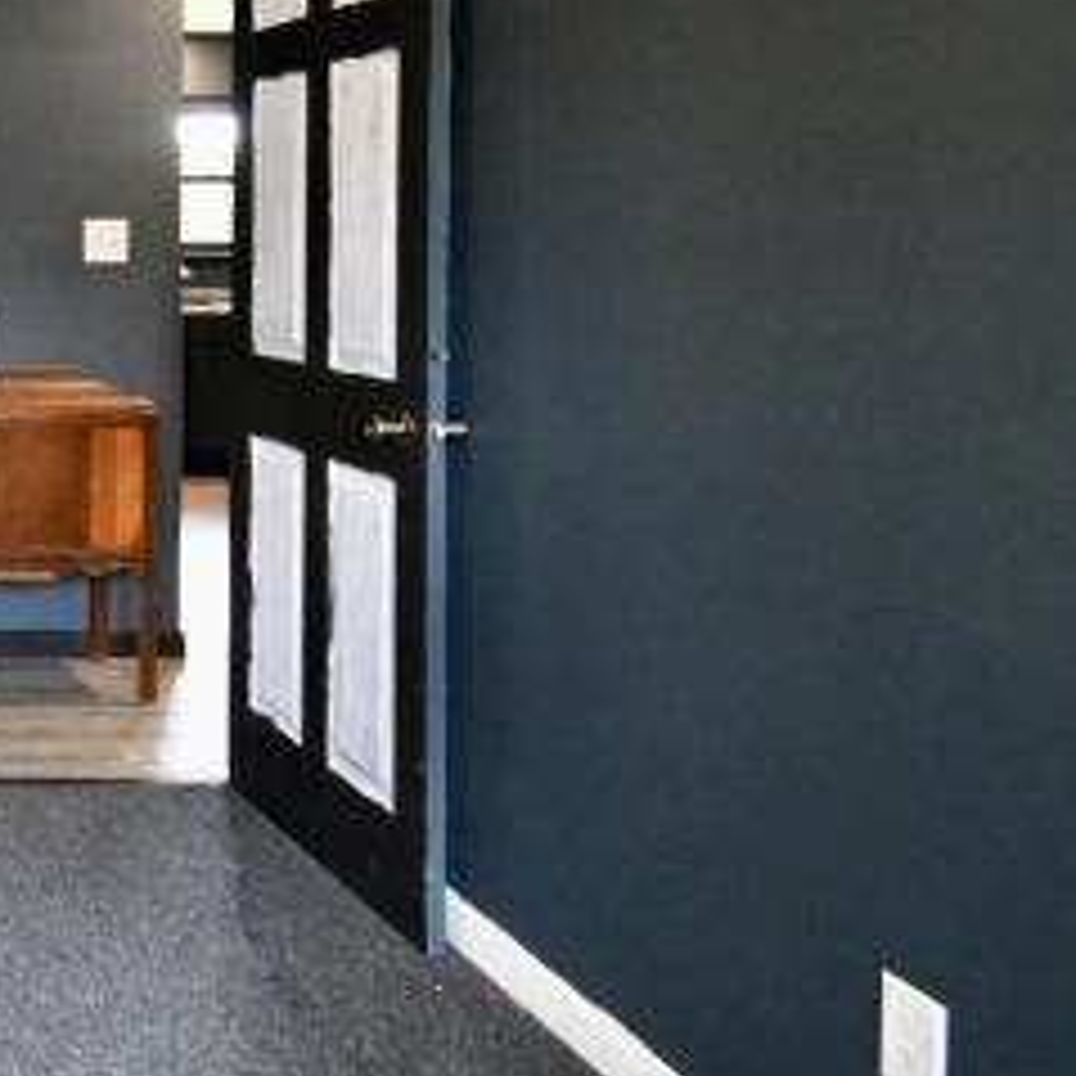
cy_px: 261
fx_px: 1407
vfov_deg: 40.6
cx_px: -356
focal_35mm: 40
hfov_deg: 31.3
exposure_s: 1/125
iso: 3200
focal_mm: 10
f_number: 4.5
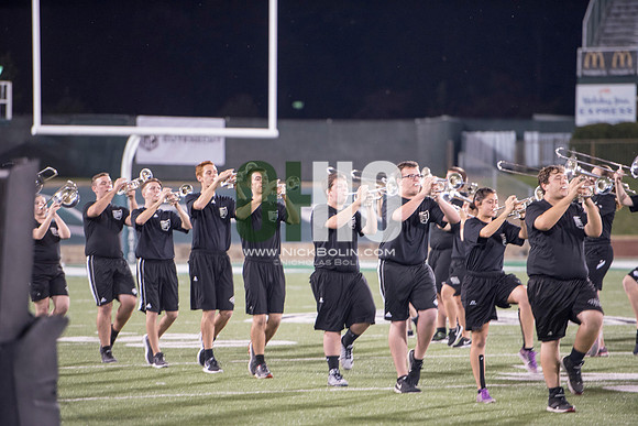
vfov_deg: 6.9
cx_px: 319
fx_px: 3545
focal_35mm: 200
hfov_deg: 10.3
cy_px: 213
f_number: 2.8
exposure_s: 1/320
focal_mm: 200
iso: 1000
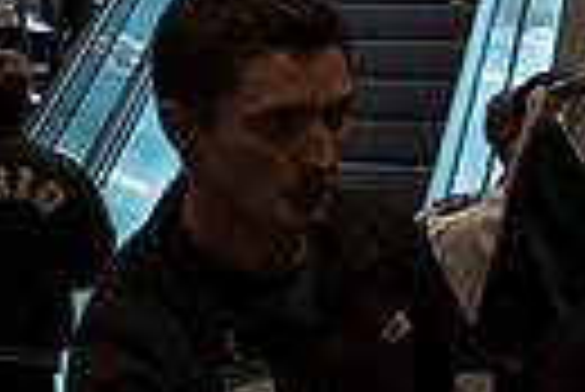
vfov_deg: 12.8
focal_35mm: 107
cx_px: -441
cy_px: 133
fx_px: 1741
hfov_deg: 16.3
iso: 1600
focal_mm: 24
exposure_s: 1/640
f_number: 3.5
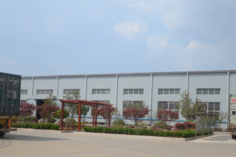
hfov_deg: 39.8
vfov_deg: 26.8
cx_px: 115
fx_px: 326
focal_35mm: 50
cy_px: 108
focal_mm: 21
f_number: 3.8
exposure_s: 1/1000
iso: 100
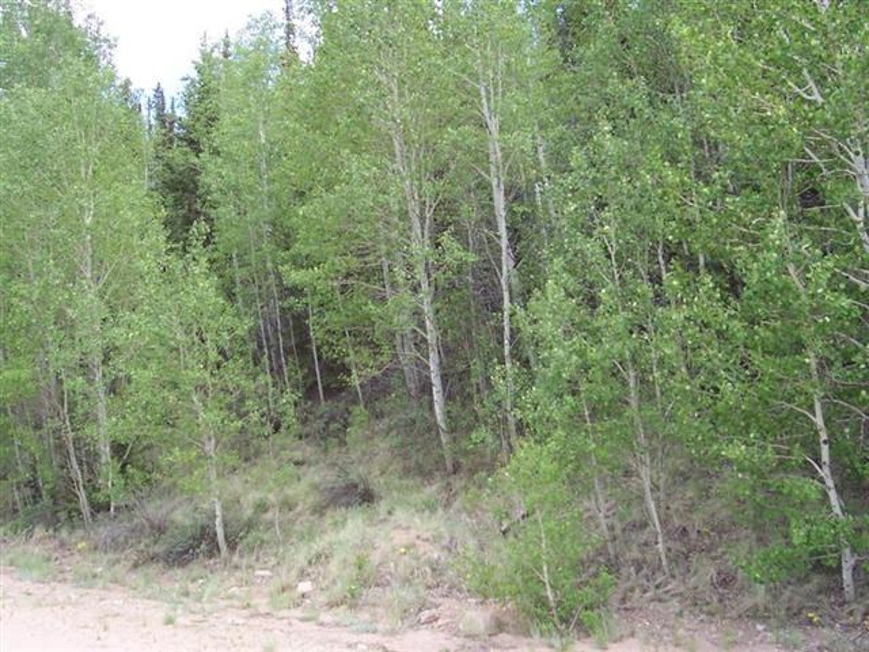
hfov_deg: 50.1
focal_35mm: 37
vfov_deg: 38.7
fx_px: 929
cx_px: 434
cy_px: 326
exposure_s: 1/350
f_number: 2.8
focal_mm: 5.6
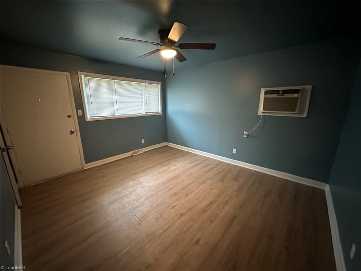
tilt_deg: -11.8
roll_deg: +0.1
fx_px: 146
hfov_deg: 102.1
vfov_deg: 85.7
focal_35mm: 14
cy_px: 136
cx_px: 180
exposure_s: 1/50
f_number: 2.2
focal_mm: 2.22
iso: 1250
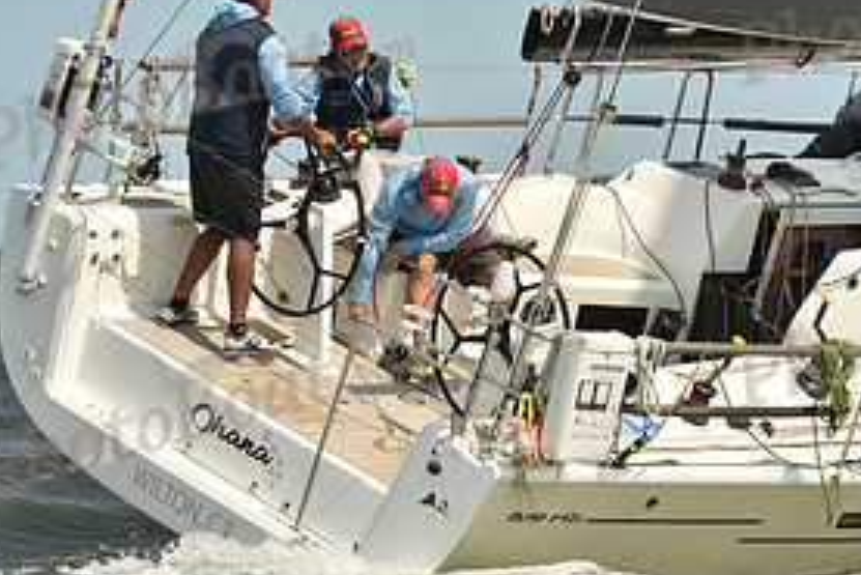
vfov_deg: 4.4
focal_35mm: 314
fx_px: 7513
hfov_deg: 6.6
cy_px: 210
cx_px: 578
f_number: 10
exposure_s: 1/800
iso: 250
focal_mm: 150
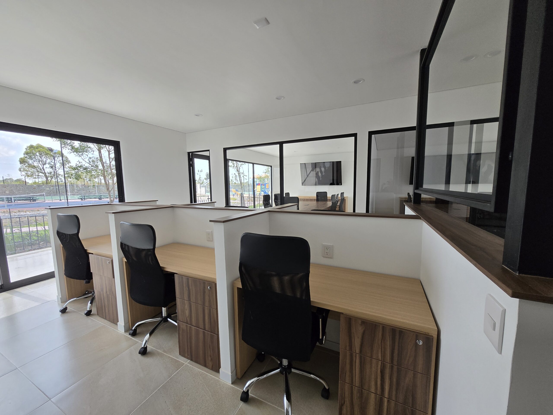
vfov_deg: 89.9
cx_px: 276
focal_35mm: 13
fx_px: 208
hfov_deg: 106.2
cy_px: 208
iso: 25
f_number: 2.2
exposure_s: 1/216
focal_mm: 1.7
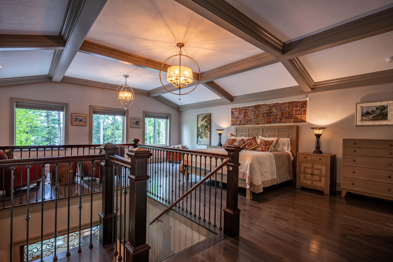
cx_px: 196
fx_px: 185
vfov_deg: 70.4
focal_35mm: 17
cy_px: 131
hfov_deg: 93.3
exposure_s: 1/25
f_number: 5
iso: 400
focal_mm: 17
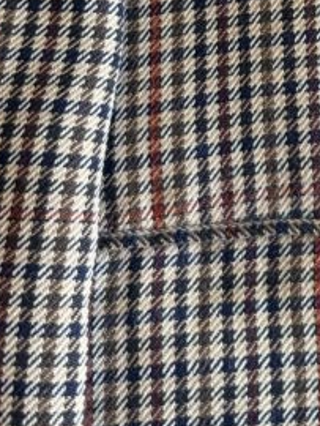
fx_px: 1120
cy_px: -166
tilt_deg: -78.1
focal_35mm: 91
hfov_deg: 15.5
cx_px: 408
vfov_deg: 19.4
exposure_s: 1/112
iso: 200
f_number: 1.78
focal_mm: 6.76
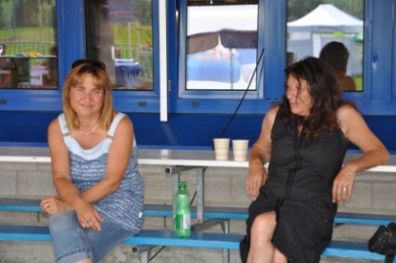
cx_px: 198
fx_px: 1401
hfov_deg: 16.1
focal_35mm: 128
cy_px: 132
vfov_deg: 10.7
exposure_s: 1/160
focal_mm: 85
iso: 400
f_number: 5.6
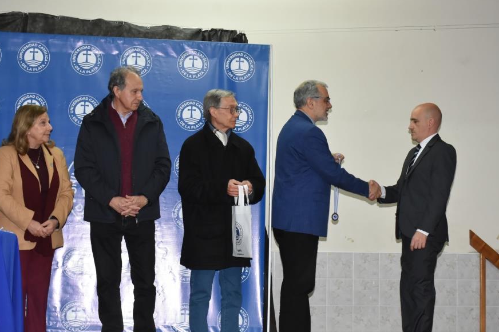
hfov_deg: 27.3
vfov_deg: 18.4
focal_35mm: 74
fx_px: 1025
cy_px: 182
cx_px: 231
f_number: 8
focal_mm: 42
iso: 1600
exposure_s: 1/60
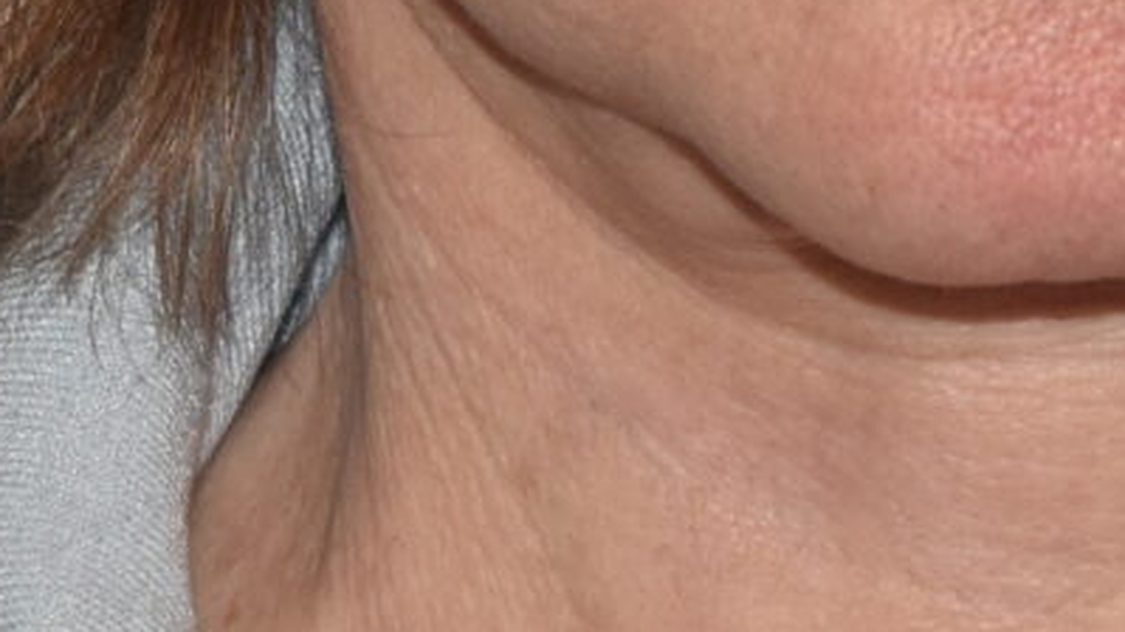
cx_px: 1136
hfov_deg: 3.1
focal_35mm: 706
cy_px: -904
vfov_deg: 1.7
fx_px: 21050
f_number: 5.6
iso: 400
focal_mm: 70
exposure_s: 1/125
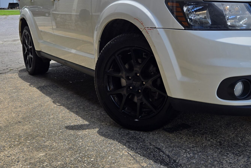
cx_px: 162
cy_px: 39
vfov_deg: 28.8
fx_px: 321
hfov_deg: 42.3
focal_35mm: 46
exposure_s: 1/1272
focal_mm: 5.4
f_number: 1.8
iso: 25
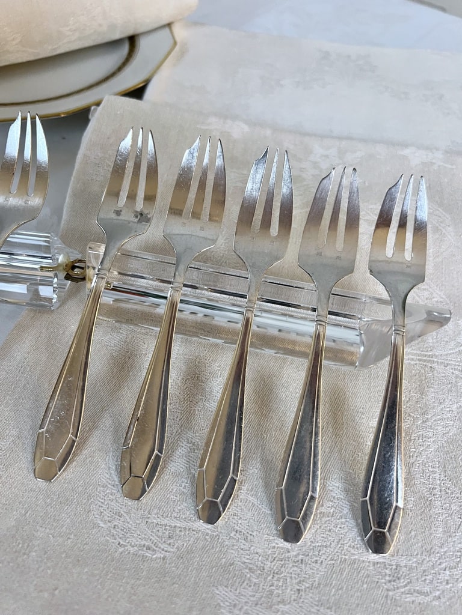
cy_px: 308
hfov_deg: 53.1
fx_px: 463
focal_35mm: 26
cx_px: 231
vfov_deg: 67.3
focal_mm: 5.7
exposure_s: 1/50
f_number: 1.5
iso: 250
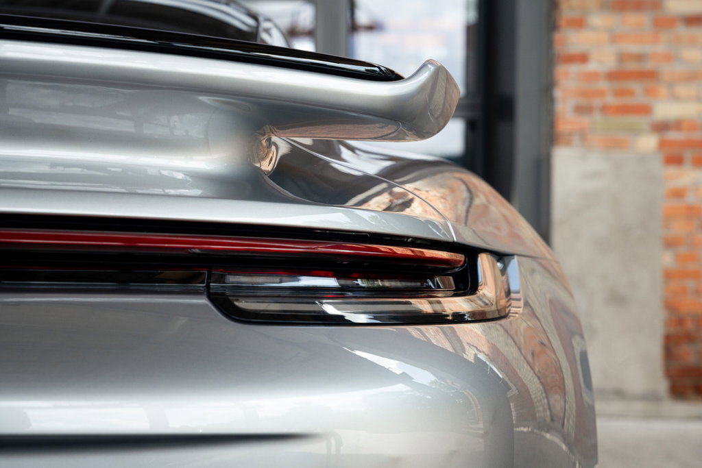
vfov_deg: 19.0
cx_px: 351
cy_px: 234
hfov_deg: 28.2
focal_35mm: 72
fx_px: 1395
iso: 800
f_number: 5.6
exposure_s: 1/250
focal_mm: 70
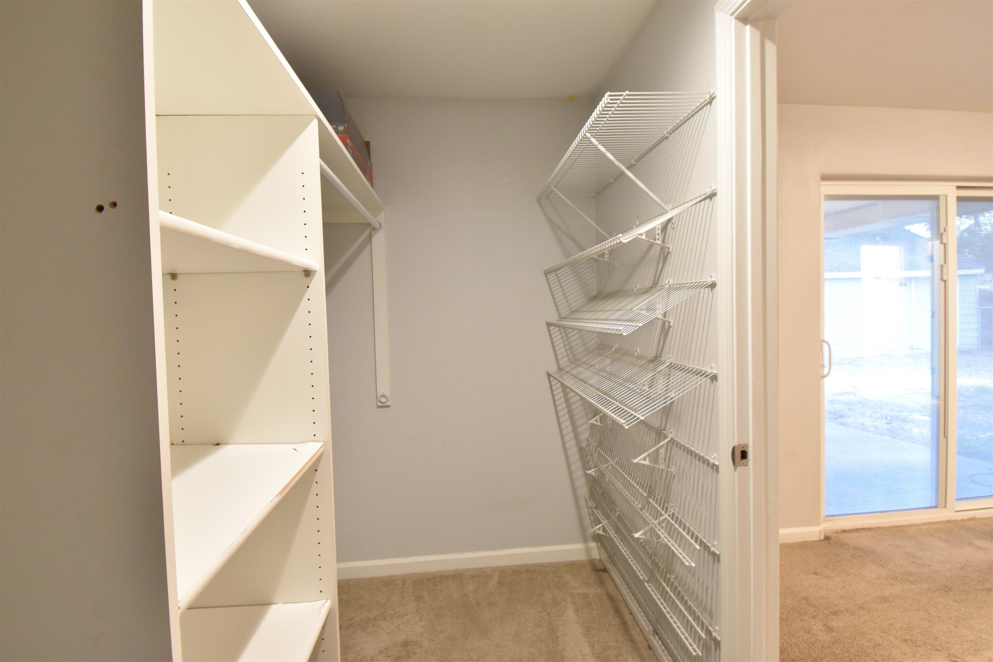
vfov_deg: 69.7
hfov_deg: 92.4
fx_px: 476
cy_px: 331
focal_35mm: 17
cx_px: 496
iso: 1600
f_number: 8
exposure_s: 1/8
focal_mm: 11.5
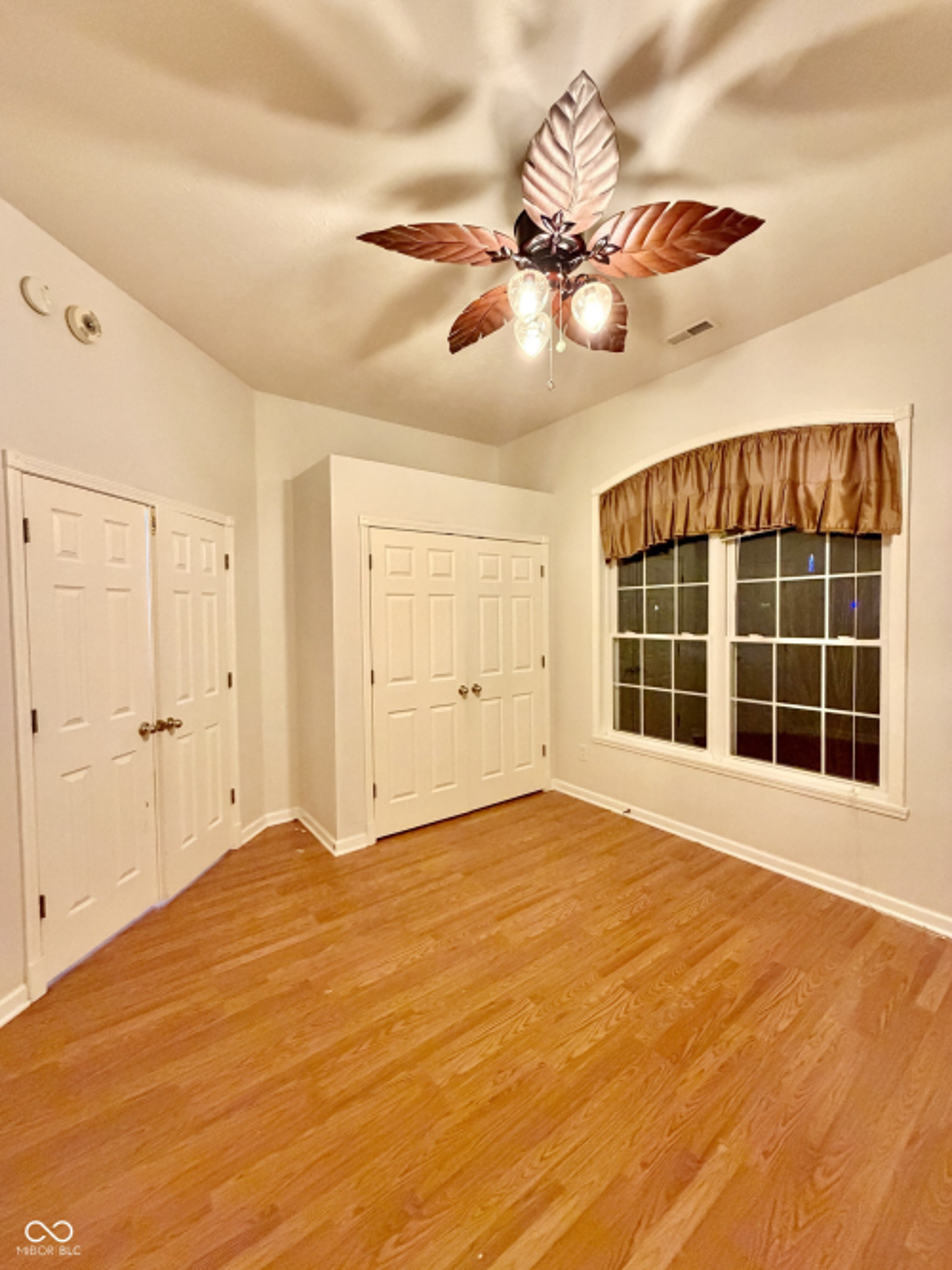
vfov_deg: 102.1
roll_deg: +0.7
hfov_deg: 85.7
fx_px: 514
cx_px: 476
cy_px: 635
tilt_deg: -3.0
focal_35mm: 14
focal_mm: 2.22
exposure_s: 1/60
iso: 500
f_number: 2.2
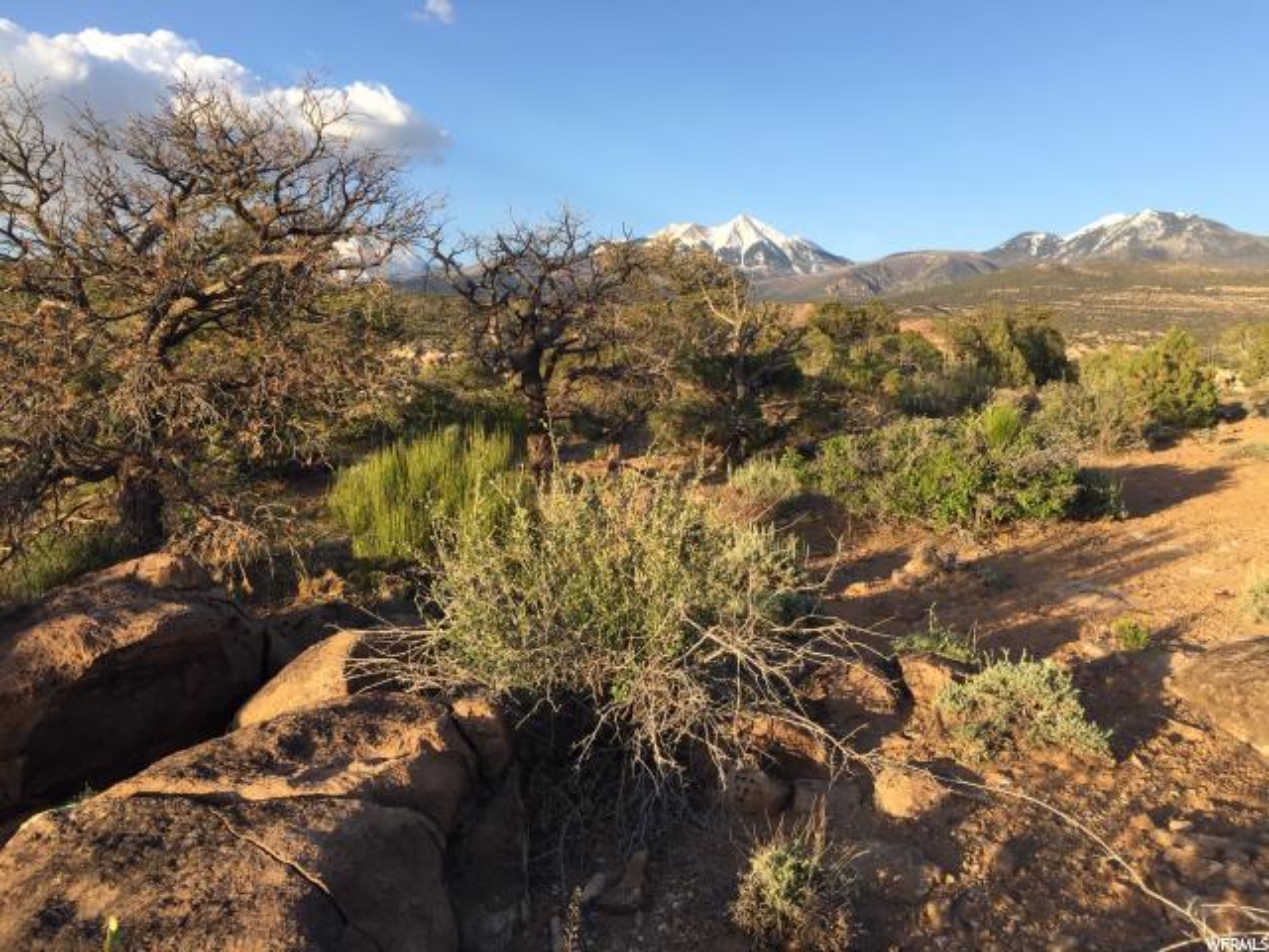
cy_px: 476
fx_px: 1063
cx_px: 634
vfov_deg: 48.2
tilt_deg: -5.5
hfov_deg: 61.7
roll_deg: -0.3
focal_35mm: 29
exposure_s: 1/618
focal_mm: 4.15
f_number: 2.2
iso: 32
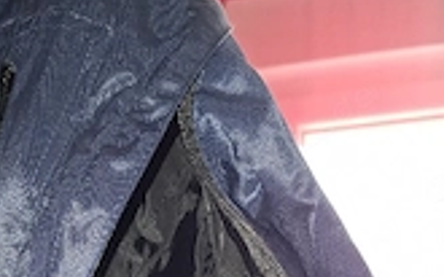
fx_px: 714
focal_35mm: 59
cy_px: 382
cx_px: 148
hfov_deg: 34.2
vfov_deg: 19.8
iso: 200
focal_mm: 5.54
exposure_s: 1/100
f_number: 1.8
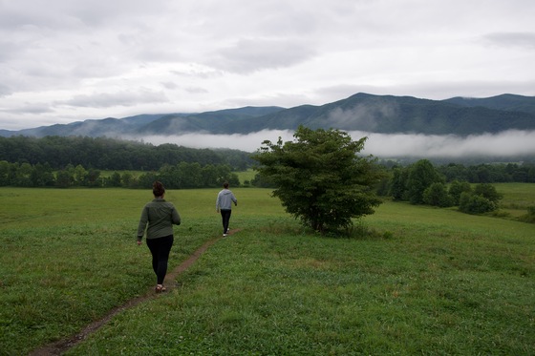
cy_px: 178
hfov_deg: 57.2
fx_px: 490
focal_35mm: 33
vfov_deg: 39.9
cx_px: 268
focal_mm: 22
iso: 100
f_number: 4.5
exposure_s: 1/80
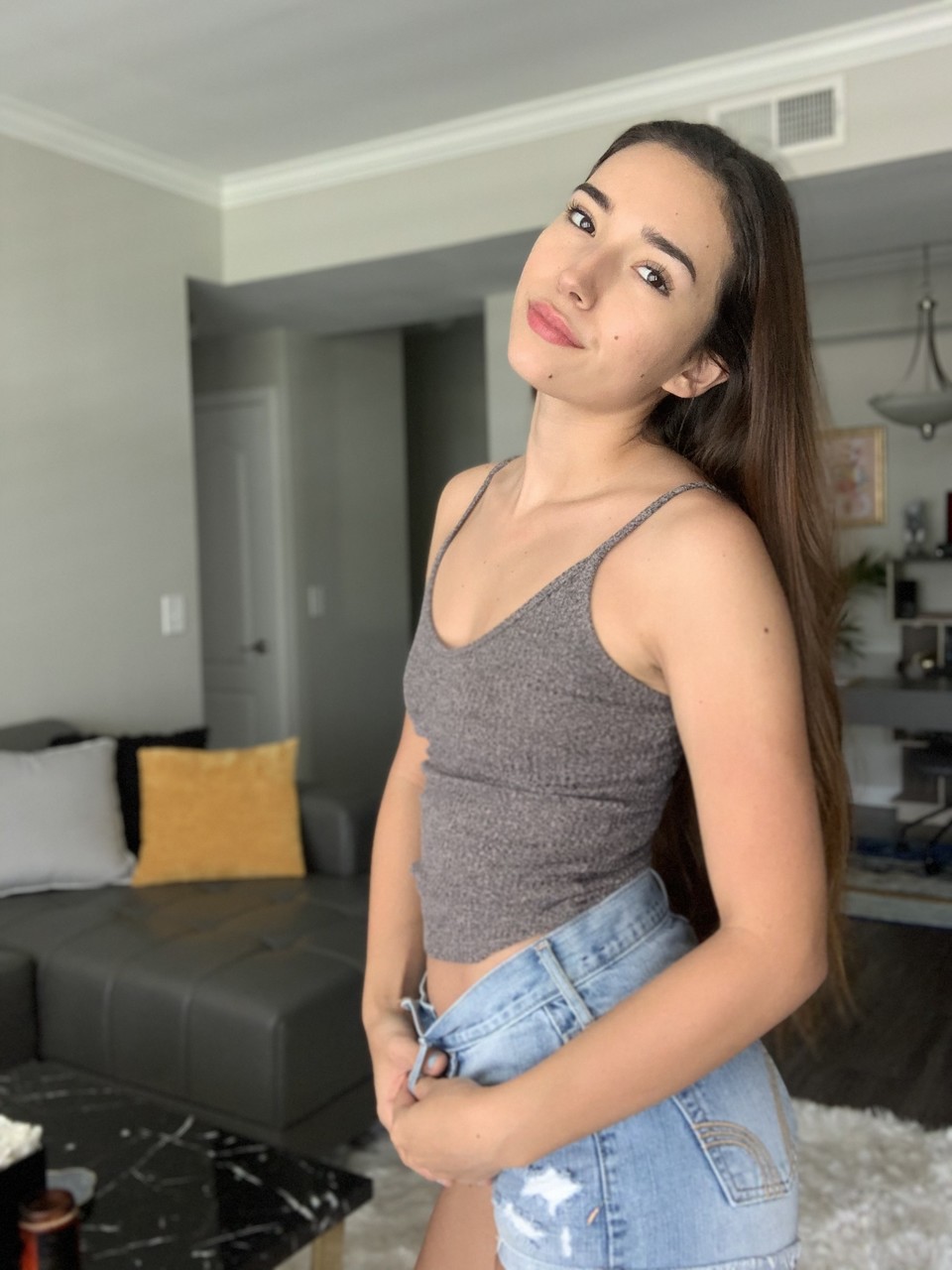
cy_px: 635
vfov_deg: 56.8
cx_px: 476
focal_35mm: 32
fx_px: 1173
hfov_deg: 44.2
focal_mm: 2.87
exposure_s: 1/60
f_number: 2.2
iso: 125
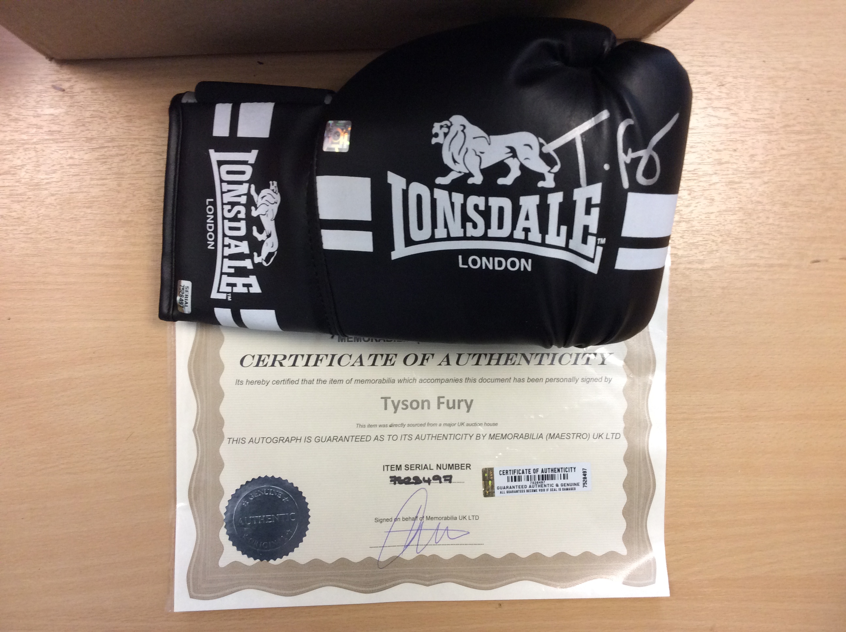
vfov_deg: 44.1
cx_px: 423
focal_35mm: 32
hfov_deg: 56.9
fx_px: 781
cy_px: 316
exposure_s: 1/25
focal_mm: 3.3
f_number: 2.4
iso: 100
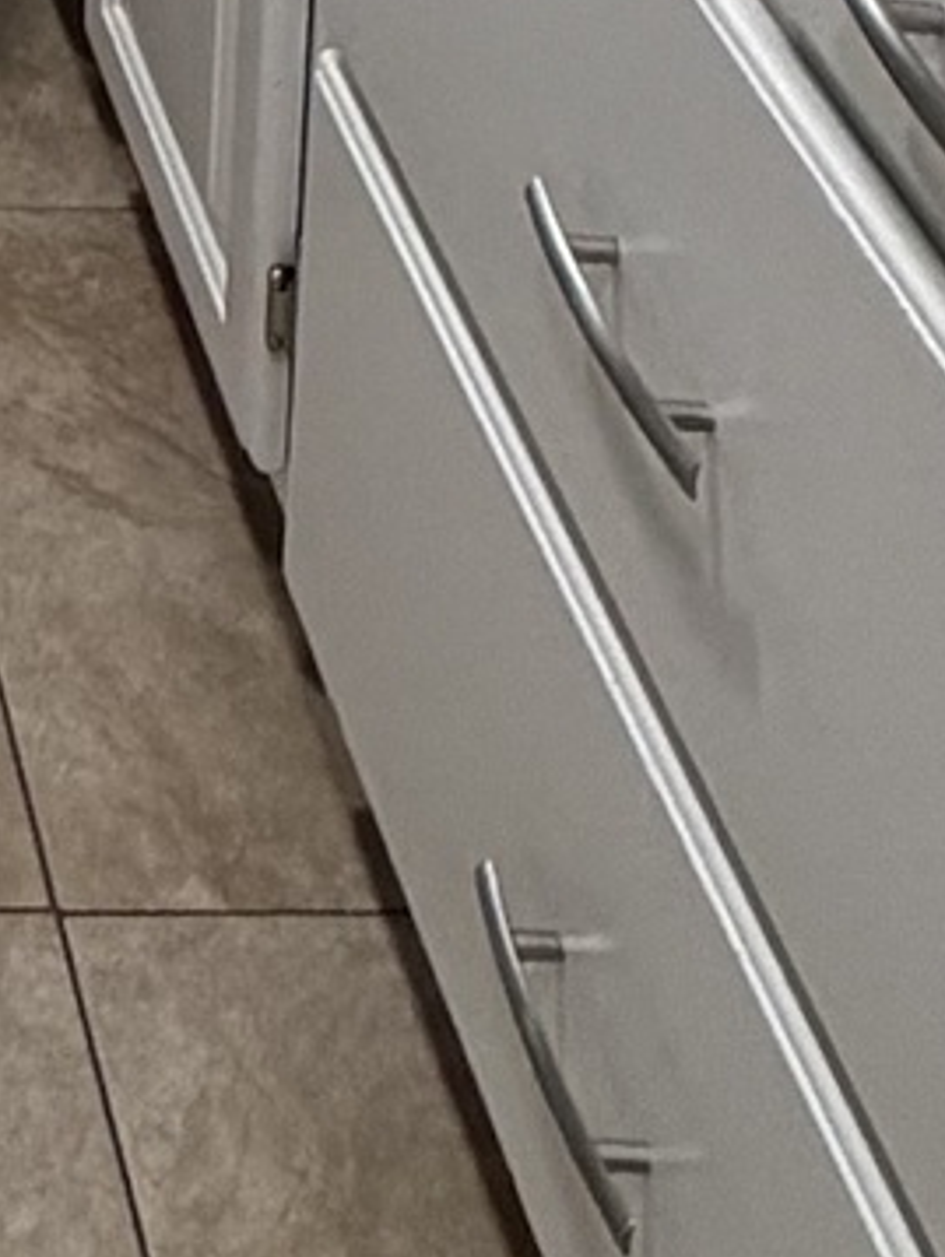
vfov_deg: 14.7
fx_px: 3272
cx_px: -678
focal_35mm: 90
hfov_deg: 14.7
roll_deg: -0.9
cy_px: -1682
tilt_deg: -7.1
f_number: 2.2
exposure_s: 1/120
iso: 250
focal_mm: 2.22
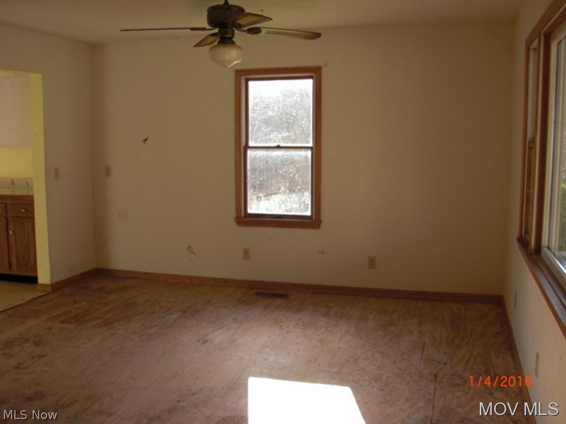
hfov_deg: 51.4
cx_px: 283
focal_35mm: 36
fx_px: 589
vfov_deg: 39.7
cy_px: 212
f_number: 2.8
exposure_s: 1/60
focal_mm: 6.3
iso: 50
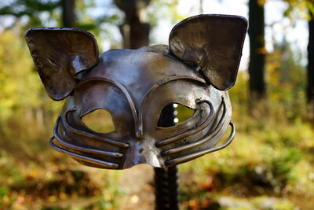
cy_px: 105
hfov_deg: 54.4
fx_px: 305
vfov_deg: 37.9
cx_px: 157
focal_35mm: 35
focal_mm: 35
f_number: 5
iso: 100
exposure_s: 1/160
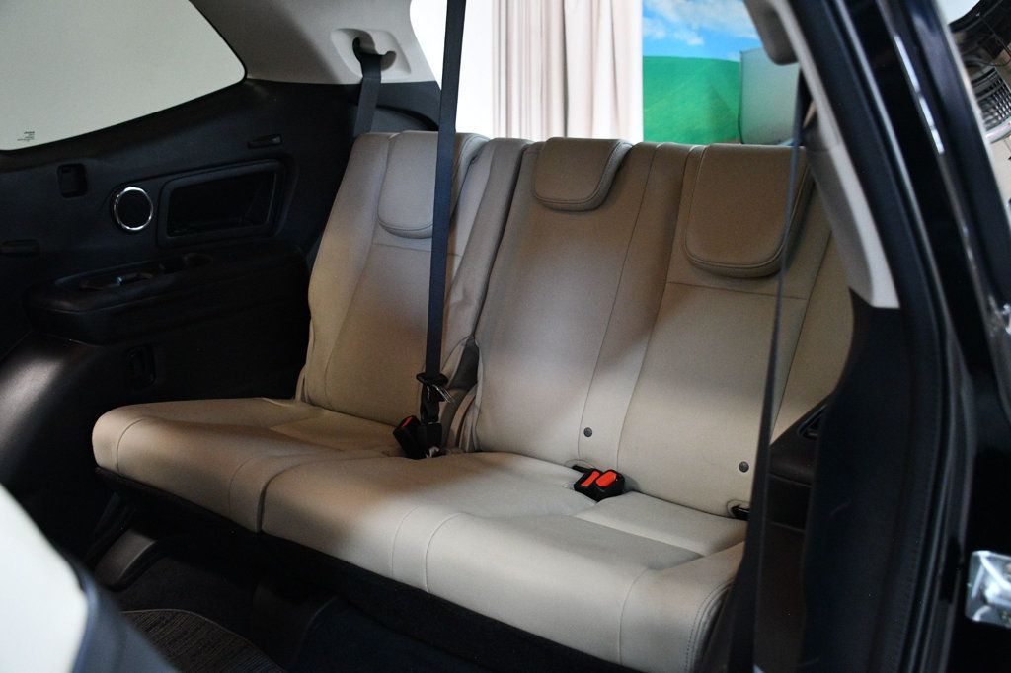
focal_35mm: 36
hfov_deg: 53.1
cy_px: 336
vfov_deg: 36.8
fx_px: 1011
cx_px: 506
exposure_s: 1/60
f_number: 3.8
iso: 3200
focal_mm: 24
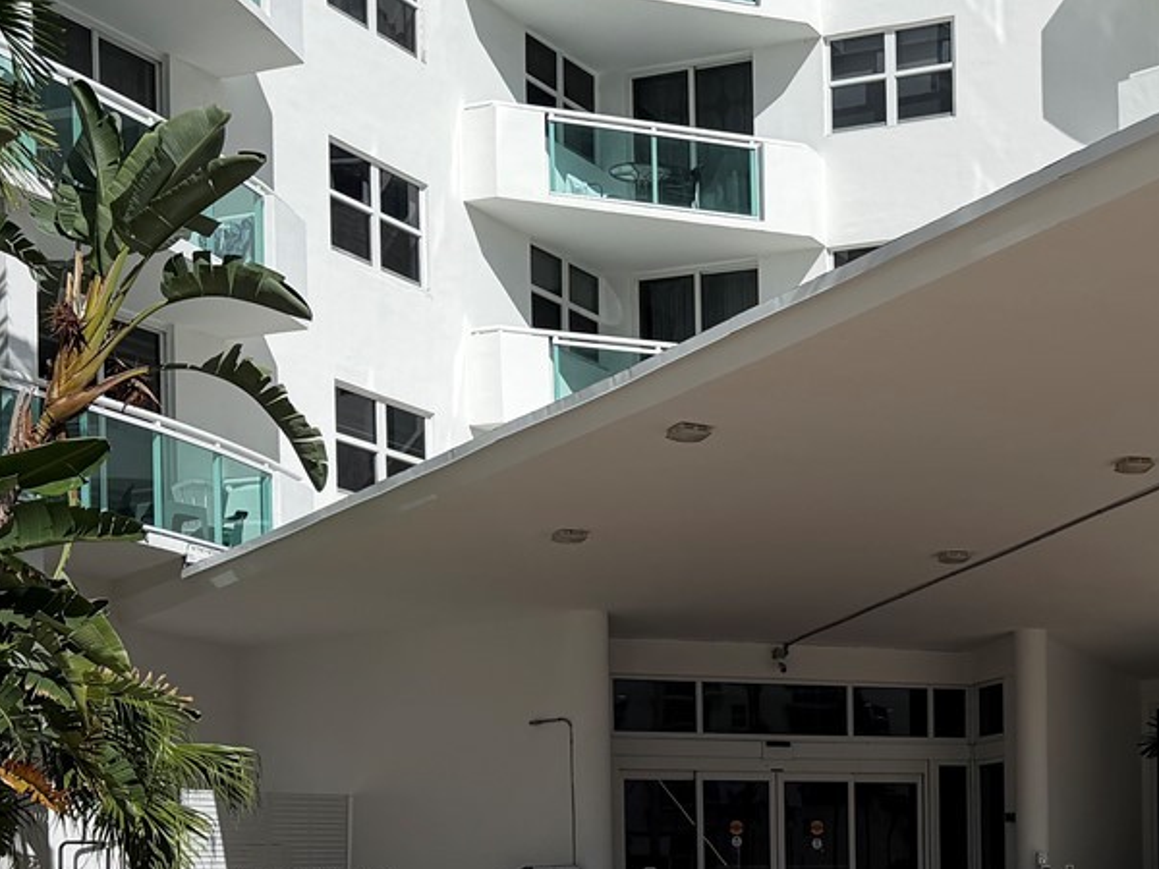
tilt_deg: -1.8
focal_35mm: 64
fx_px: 2143
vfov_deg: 22.0
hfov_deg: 29.3
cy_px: 896
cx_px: 987
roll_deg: +0.5
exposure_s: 1/9091
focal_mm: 6.76
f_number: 1.78
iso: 80
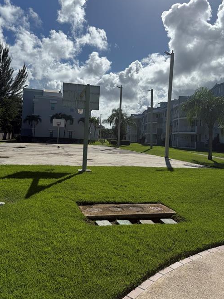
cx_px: 107
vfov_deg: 63.1
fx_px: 241
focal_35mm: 28
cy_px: 126
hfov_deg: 49.8
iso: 50
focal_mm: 6.76
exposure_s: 1/14286
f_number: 1.78
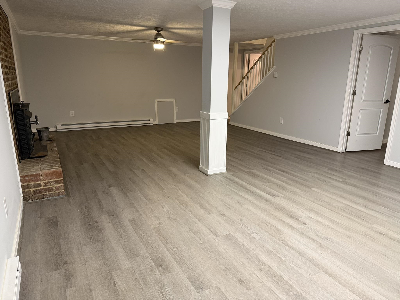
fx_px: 277
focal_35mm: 24
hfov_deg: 71.6
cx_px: 200
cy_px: 150
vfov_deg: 56.8
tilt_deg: -15.0
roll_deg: -0.1
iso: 250
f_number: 1.78
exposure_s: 1/60
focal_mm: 6.76
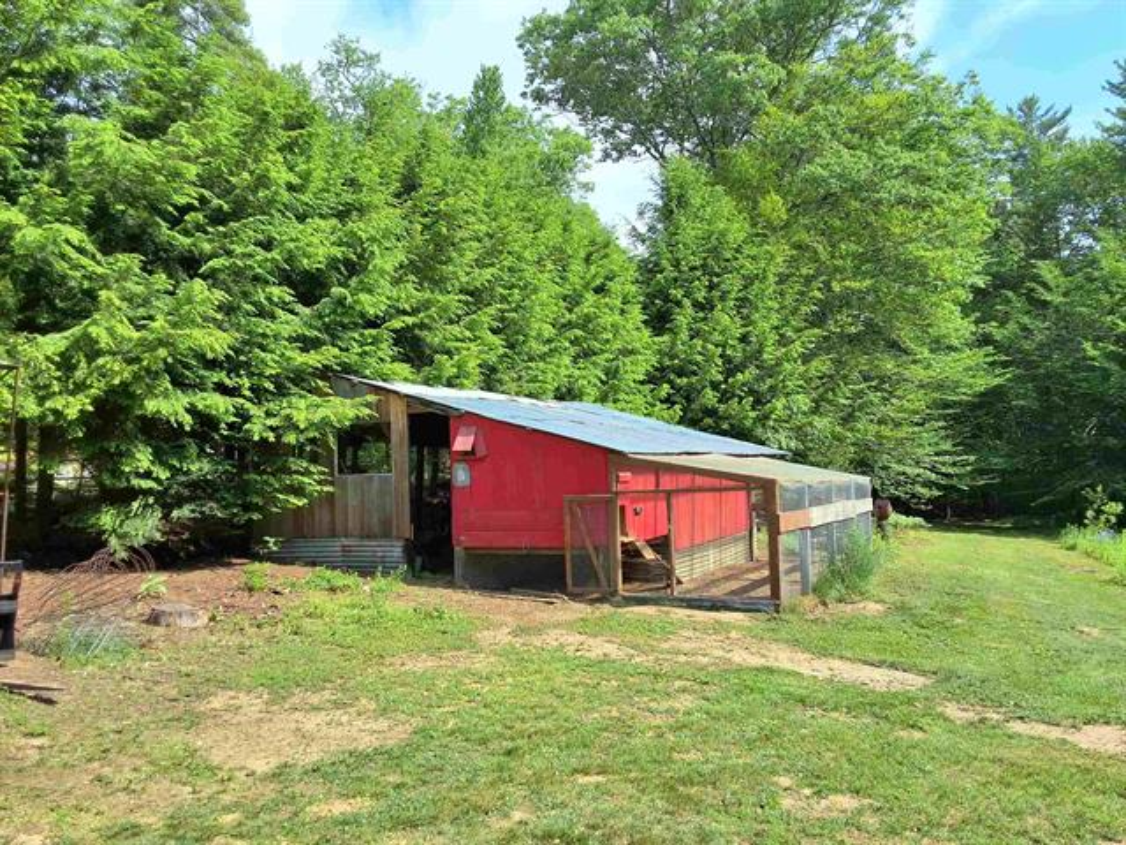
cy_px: 422
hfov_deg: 63.4
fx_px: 911
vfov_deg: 49.7
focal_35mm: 28
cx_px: 563
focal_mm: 2.91
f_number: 1.9
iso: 32
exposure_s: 1/1256
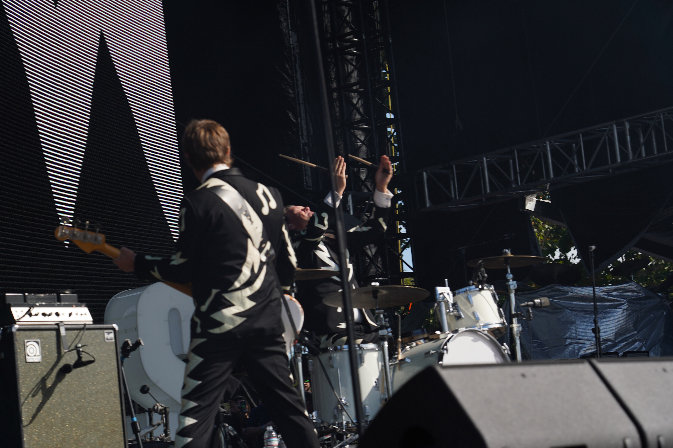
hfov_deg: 19.3
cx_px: 338
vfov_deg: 12.9
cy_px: 225
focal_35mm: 106
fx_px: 1981
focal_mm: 105
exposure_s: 1/400
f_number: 6.3
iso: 100
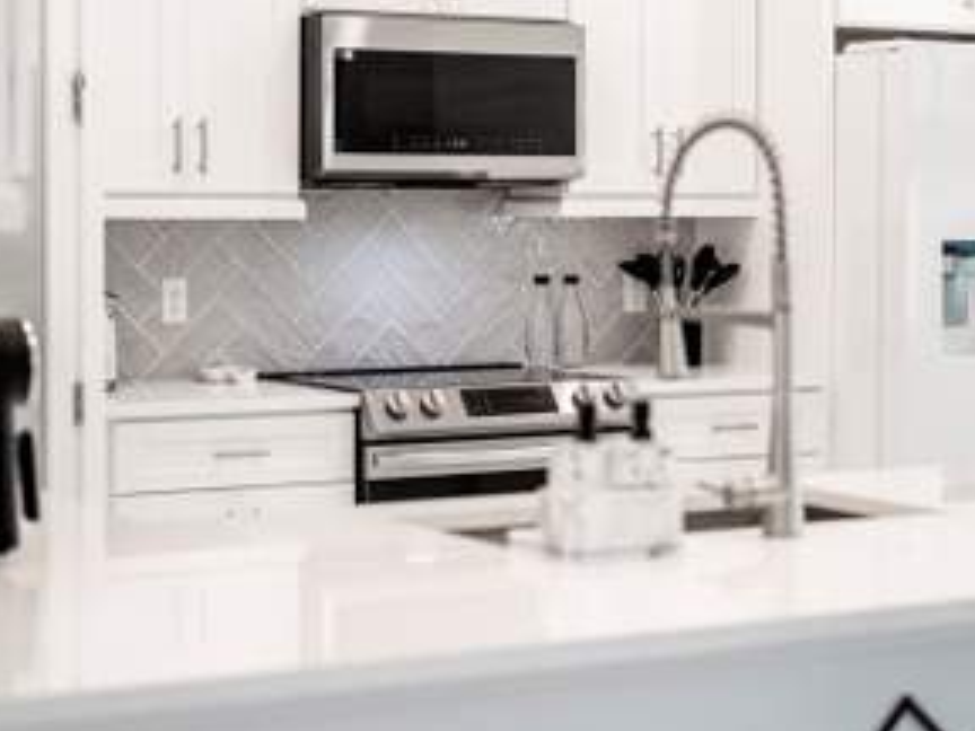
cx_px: 569
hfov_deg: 24.4
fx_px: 2253
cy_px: 264
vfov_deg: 18.4
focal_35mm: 80
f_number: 1.8
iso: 250
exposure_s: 1/250
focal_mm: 50
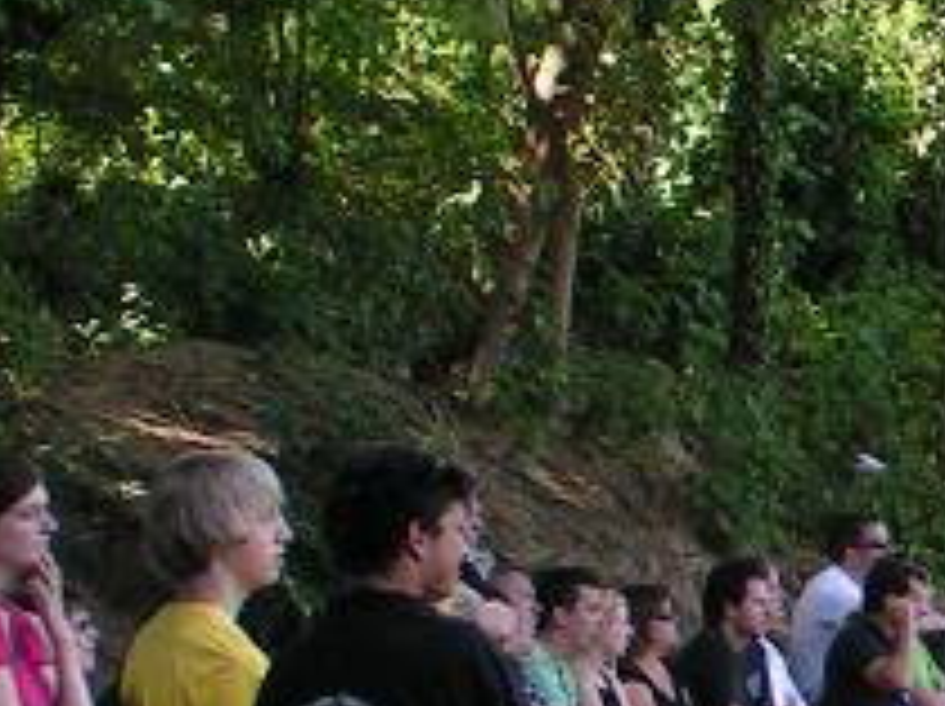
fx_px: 6244
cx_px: 1719
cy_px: 382
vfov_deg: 6.5
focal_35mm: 229
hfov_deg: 8.3
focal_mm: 9.2
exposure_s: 1/100
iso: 50
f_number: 4
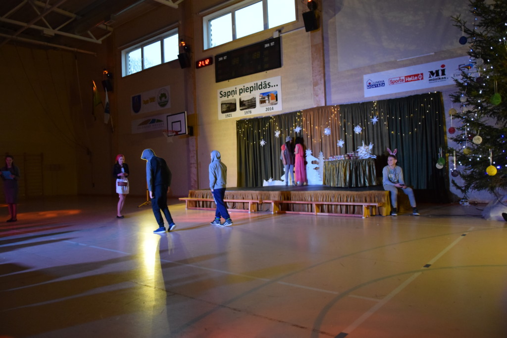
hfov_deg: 67.4
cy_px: 169
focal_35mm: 27
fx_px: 380
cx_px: 254
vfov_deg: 47.9
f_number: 3.5
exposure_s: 1/100
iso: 3200
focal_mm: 18
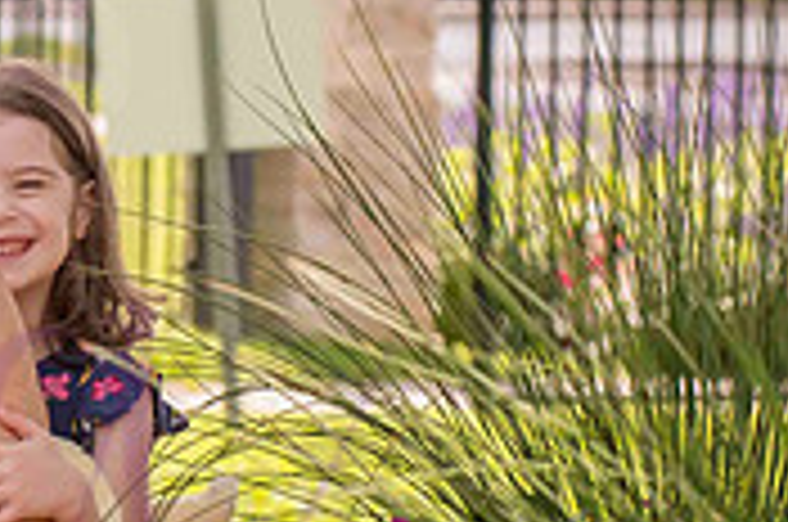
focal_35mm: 287
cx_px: -405
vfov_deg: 4.8
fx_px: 6271
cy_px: -9
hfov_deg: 7.1
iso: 400
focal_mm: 80
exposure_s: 1/320
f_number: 6.3
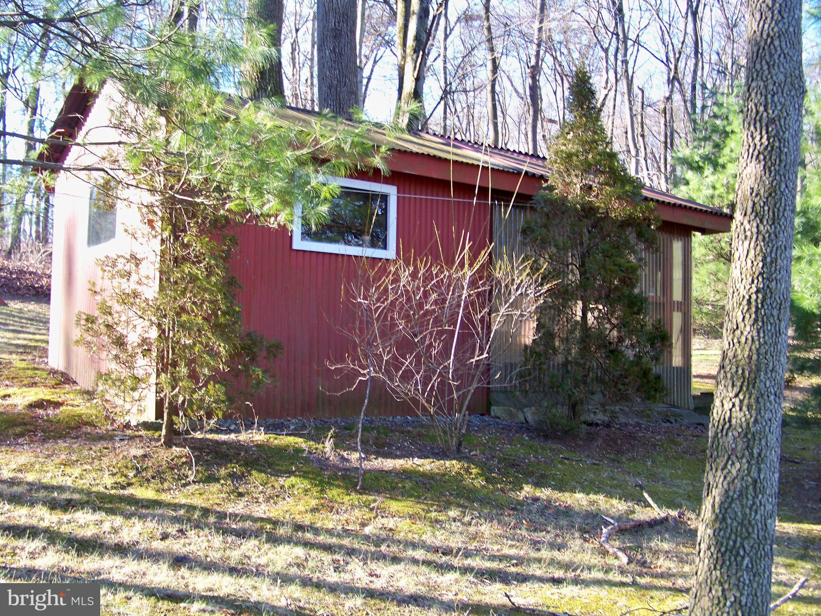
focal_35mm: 37
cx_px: 410
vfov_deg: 38.7
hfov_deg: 50.1
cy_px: 308
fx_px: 878
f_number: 2.8
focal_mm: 6.75
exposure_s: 1/40
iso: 64
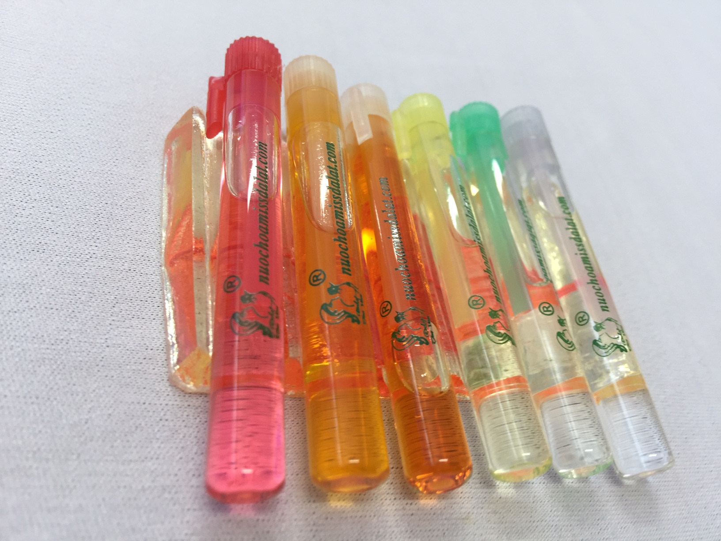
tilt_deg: -43.3
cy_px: 270
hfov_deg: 61.7
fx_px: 604
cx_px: 360
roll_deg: -32.1
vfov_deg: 48.2
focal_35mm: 29
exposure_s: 1/50
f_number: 2.2
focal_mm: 4.15
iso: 32
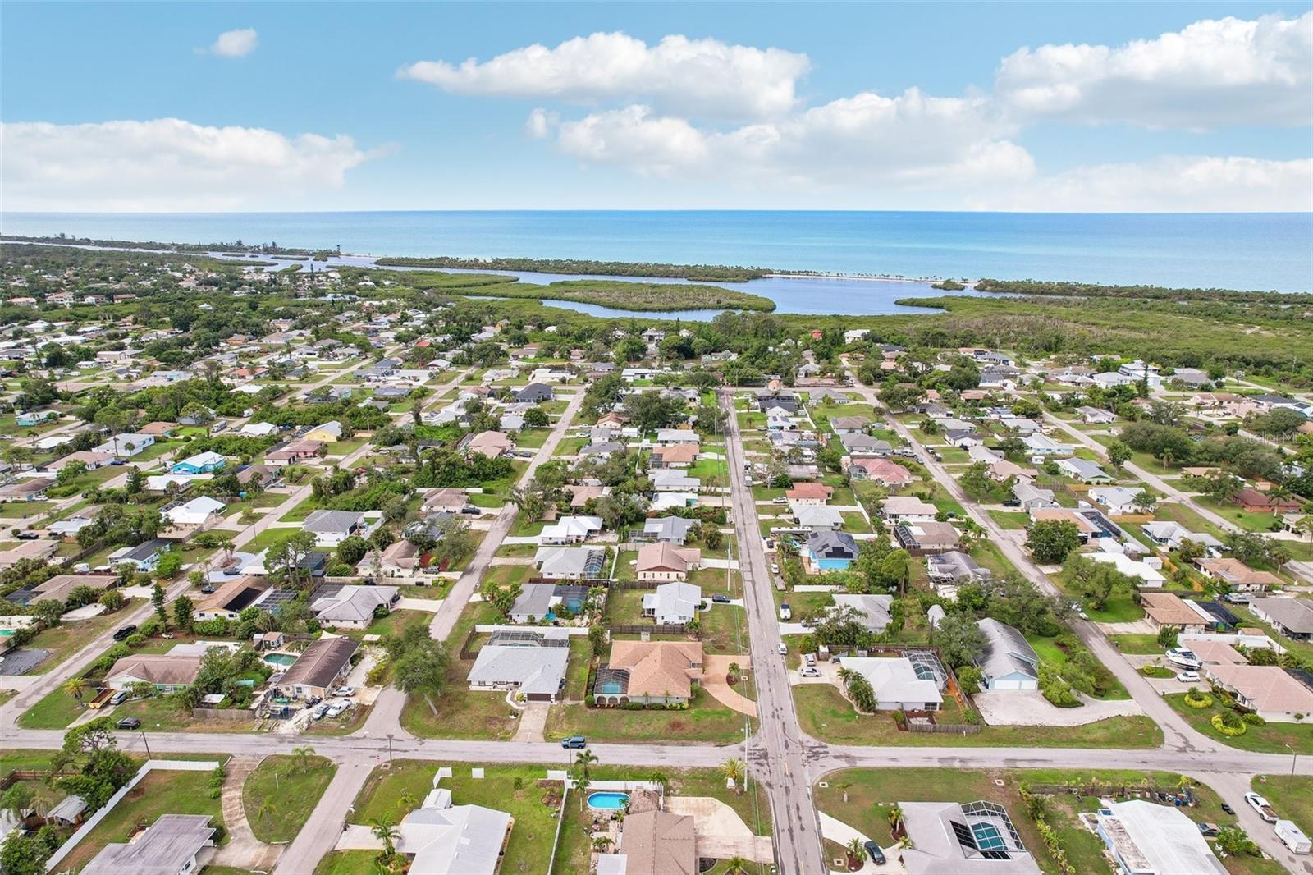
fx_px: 802
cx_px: 656
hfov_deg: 78.6
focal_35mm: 22
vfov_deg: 57.2
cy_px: 438
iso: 120
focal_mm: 8.4
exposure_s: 1/320
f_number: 2.8
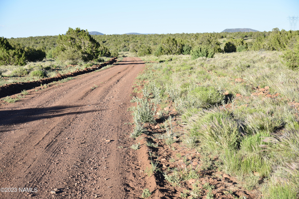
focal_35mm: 82
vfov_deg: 16.7
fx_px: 681
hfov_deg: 24.8
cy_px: 100
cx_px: 150
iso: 200
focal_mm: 82
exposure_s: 1/250
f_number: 8
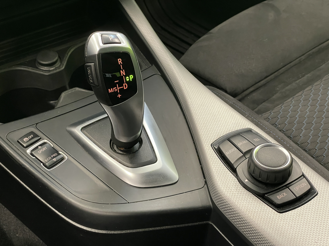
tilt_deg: -42.2
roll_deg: +0.3
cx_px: 164
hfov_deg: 36.8
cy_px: 123
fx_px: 494
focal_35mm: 52
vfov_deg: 28.0
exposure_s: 1/50
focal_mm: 6
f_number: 2
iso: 800
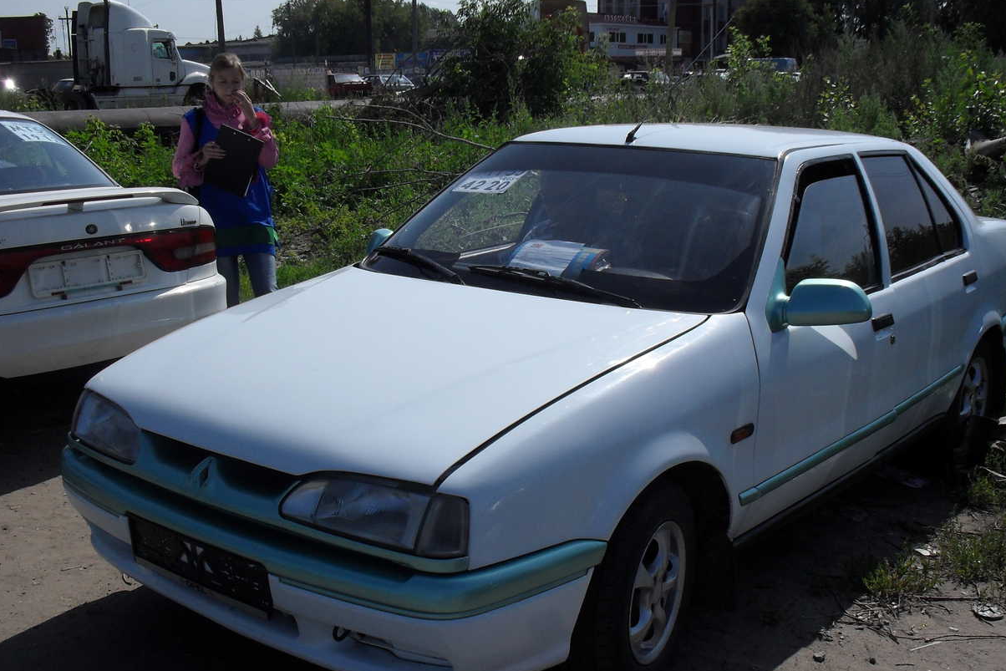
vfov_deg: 31.9
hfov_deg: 46.4
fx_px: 1174
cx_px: 519
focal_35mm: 42
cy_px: 363
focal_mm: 6.3
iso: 80
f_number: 8.3
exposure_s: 1/350
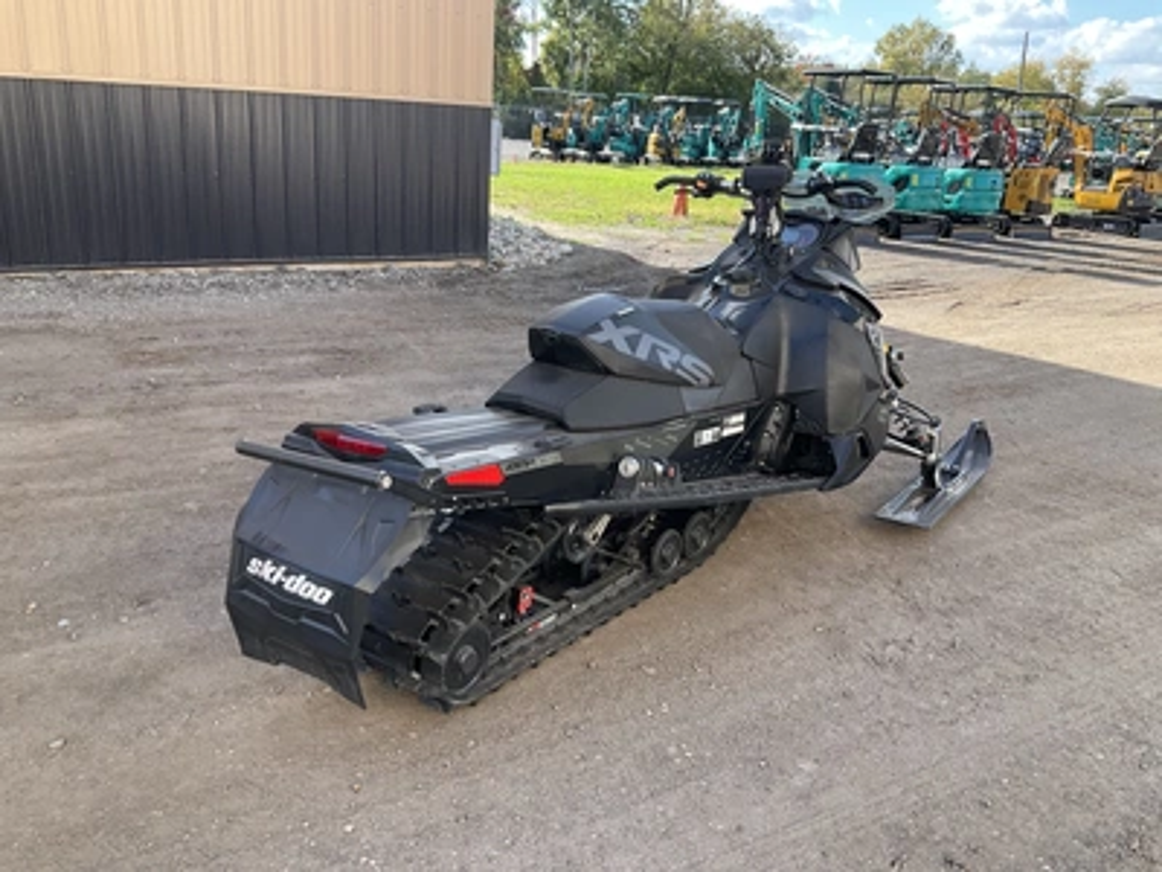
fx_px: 973
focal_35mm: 29
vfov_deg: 48.2
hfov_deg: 61.7
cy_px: 436
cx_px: 581
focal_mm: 3
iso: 20
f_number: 1.8
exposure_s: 1/233
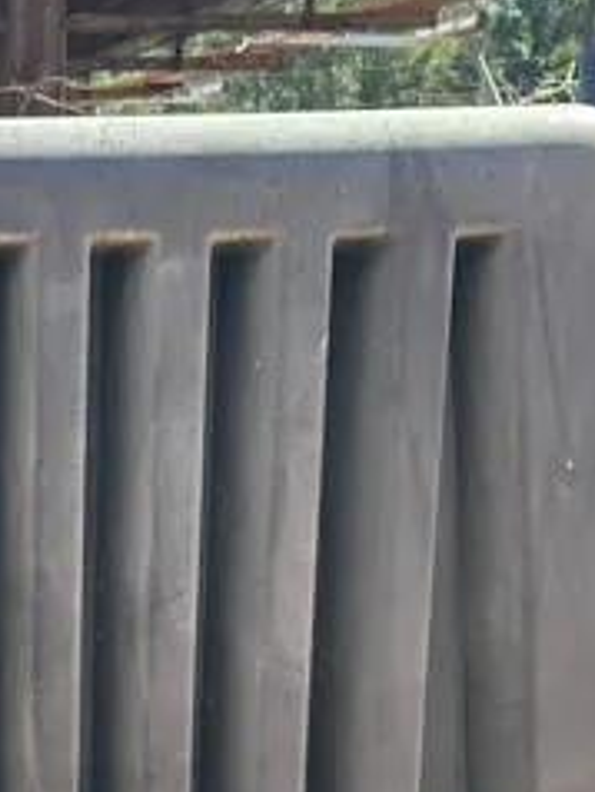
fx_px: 1830
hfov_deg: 17.6
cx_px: -106
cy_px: 987
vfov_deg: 22.2
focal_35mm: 80
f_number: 1.5
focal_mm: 5.7
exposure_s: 1/628
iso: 50
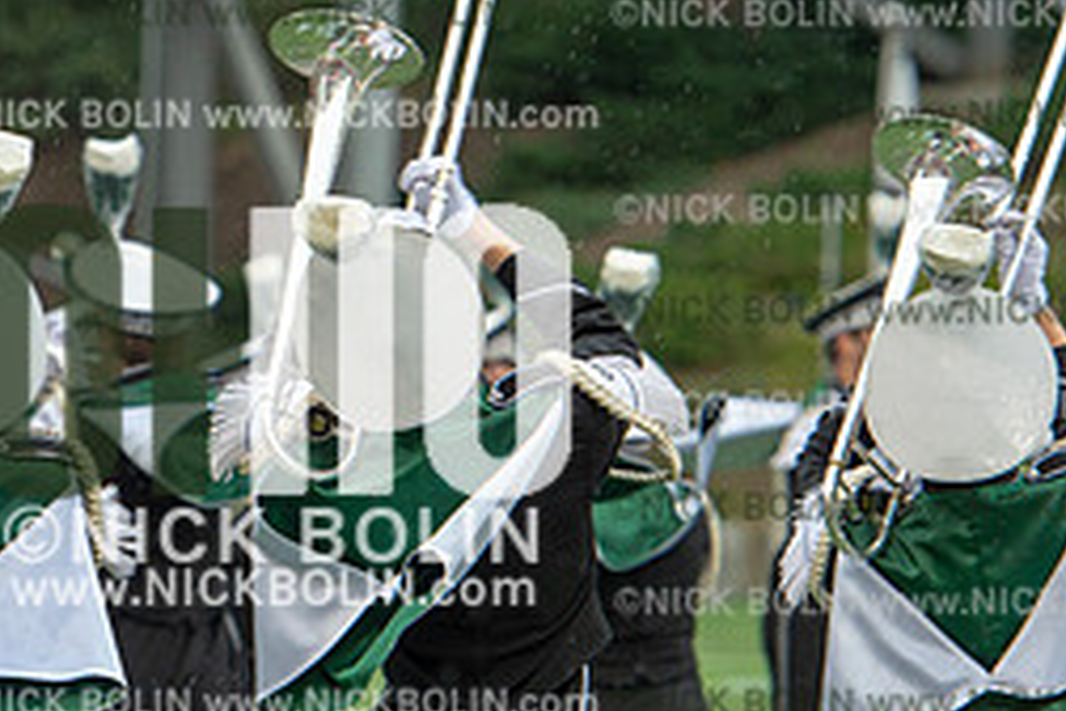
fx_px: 9889
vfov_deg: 4.1
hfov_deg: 6.2
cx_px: 271
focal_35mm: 334
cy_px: 406
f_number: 4
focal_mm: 145
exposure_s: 1/500
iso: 400
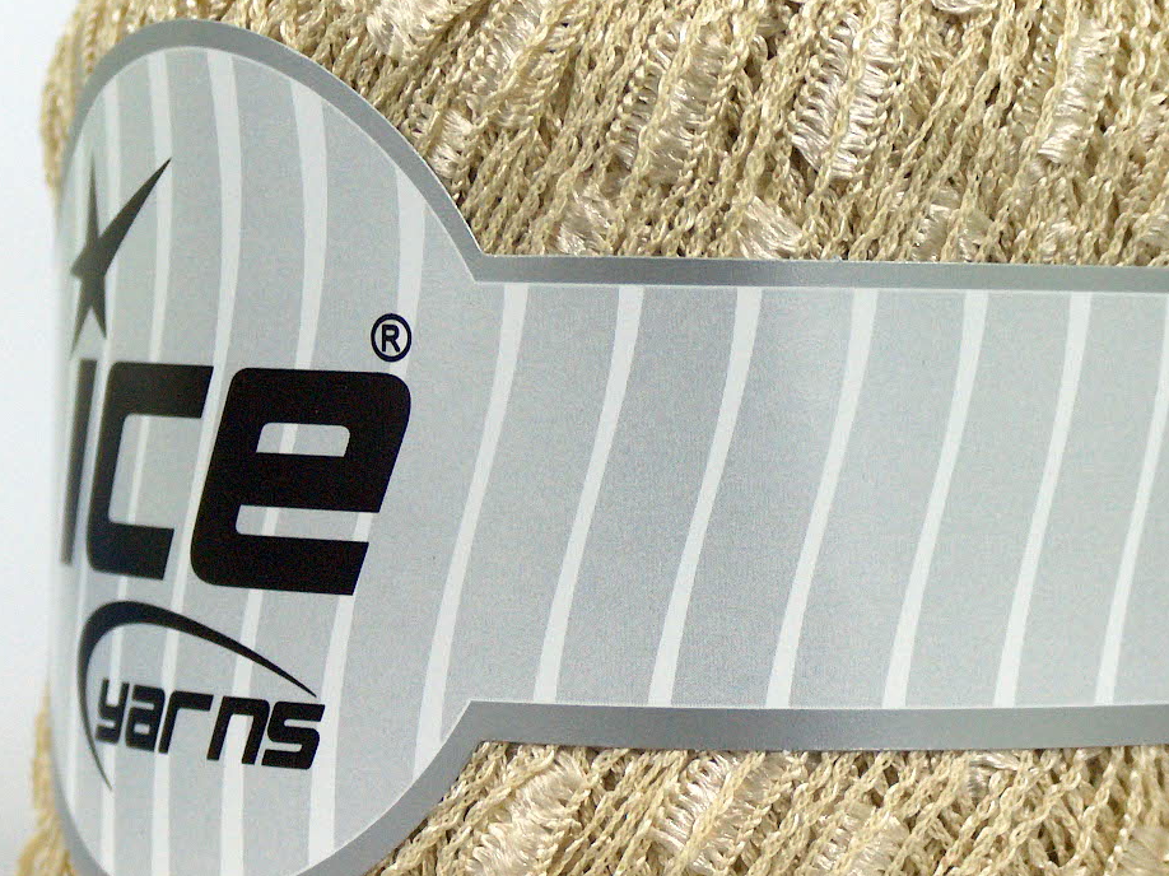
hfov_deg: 14.1
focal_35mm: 140
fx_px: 4727
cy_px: 513
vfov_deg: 10.6
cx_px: 737
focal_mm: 20.29
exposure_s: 1/23.4
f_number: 2.9
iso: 200
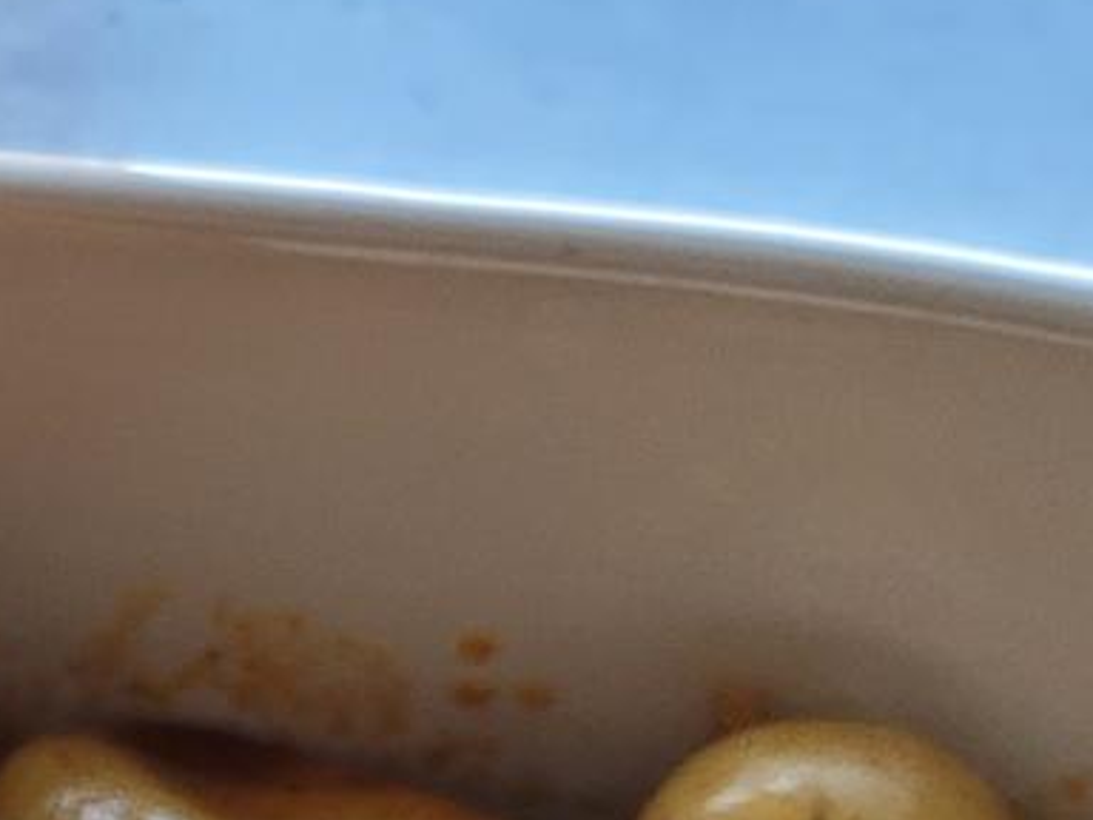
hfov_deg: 14.2
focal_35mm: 130
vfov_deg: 10.8
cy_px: 1418
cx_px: -524
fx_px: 4105
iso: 160
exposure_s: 1/100
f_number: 1.8
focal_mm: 5.4
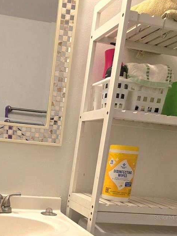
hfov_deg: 31.8
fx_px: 293
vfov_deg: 40.2
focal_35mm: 43
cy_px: 217
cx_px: 14
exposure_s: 1/120
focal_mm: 6.3
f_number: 1.7
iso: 400
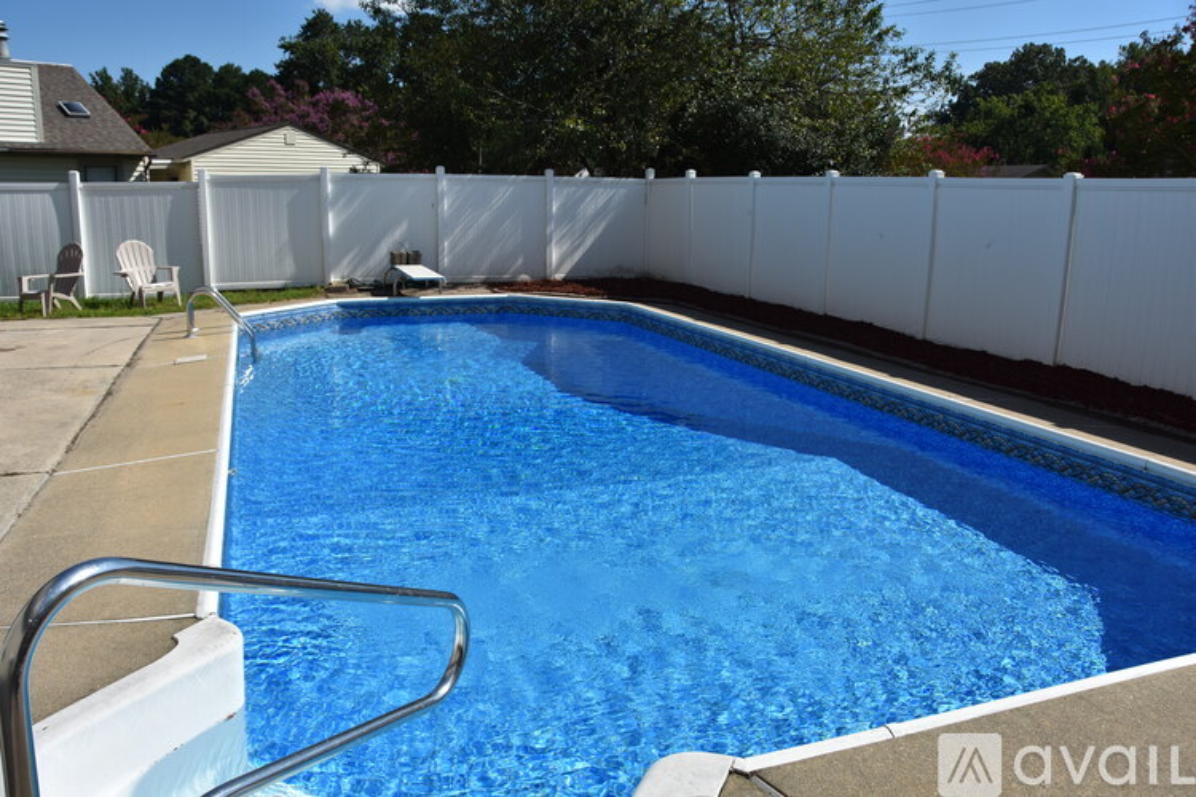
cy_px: 398
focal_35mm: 27
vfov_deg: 47.9
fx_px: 897
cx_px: 598
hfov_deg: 67.4
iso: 100
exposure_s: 1/500
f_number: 8
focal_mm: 18
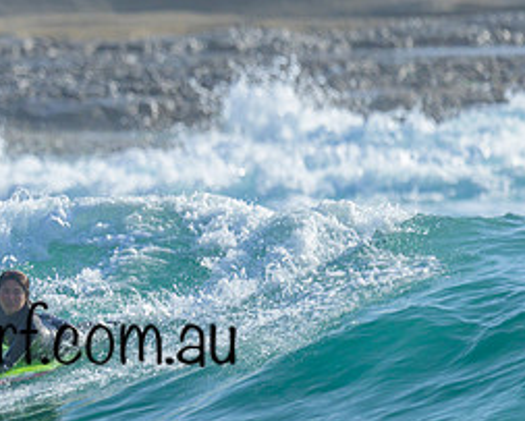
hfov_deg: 0.9
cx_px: -42
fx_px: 32994
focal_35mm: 2121
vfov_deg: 0.7
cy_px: 222
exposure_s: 1/2000
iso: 250
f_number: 6.3
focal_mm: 800
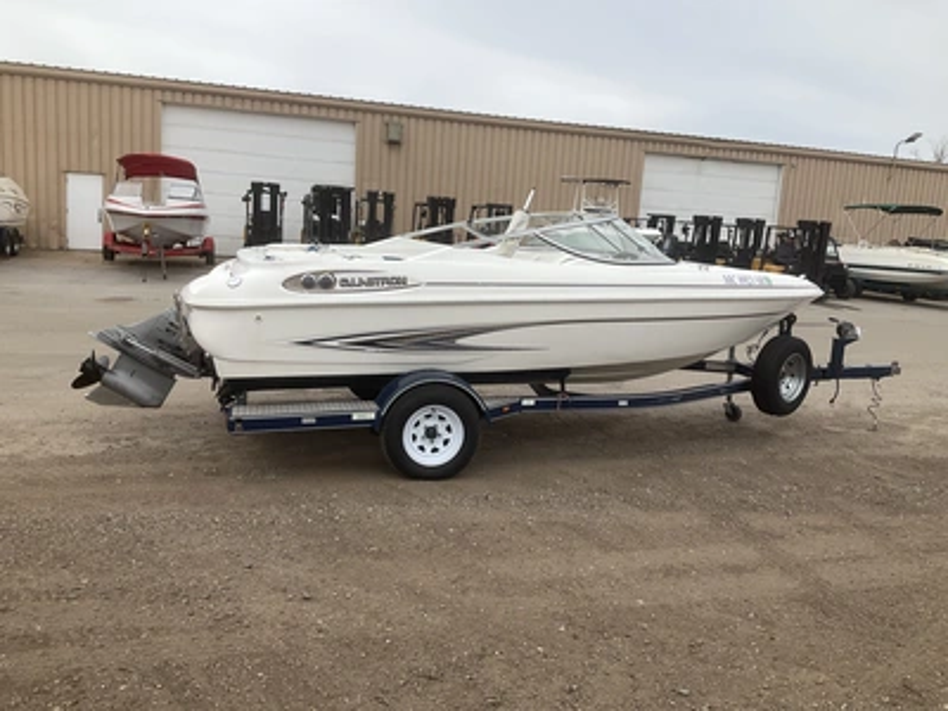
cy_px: 356
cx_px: 474
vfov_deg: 48.2
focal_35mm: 29
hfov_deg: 61.7
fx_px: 794
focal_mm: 3
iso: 25
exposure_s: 1/1577
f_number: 1.8
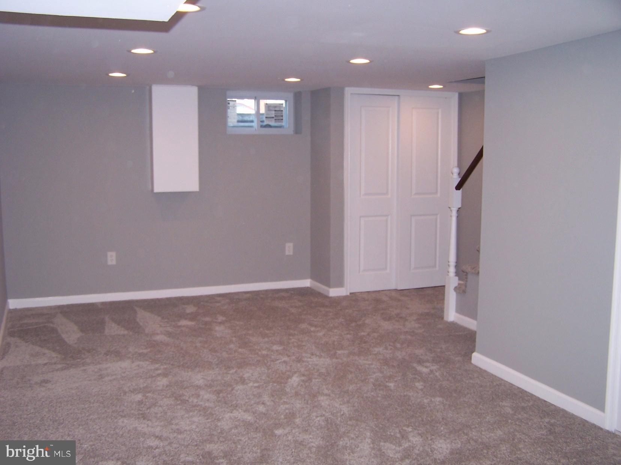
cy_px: 232
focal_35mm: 38
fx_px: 682
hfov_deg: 49.0
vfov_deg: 37.7
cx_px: 310
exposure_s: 1/60
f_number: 2.8
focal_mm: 6.3
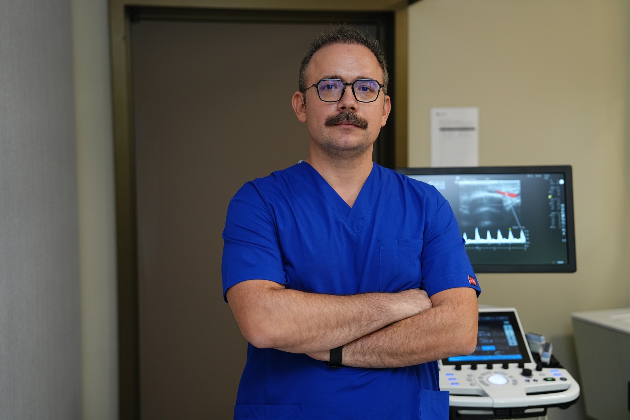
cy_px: 210
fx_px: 892
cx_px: 315
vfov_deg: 26.5
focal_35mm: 51
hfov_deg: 38.9
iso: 640
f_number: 2.8
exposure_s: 1/60
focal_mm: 51
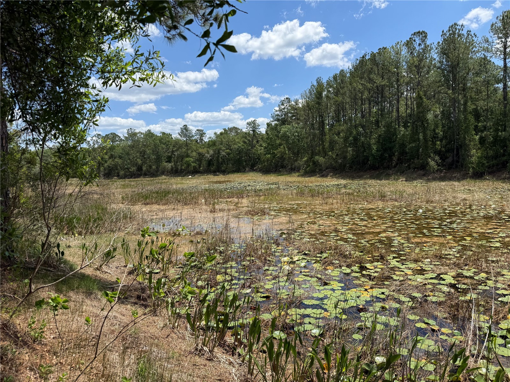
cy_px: 191
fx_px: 354
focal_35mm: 24
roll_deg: +2.3
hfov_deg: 71.6
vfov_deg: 56.8
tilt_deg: -3.6
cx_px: 255
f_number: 1.78
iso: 80
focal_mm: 6.76
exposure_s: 1/4167
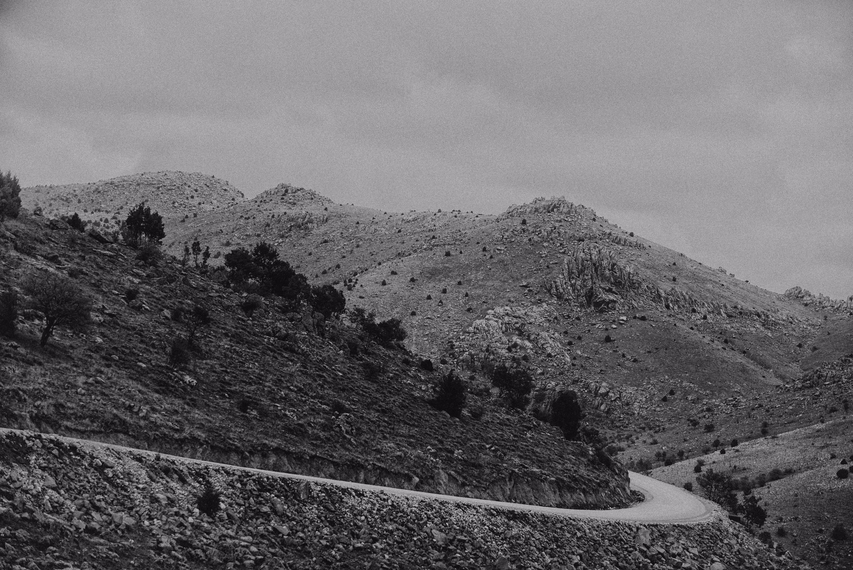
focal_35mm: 60
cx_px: 426
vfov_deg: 22.6
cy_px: 285
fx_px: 1422
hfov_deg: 33.4
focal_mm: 60
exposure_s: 1/800
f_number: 2.8
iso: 320
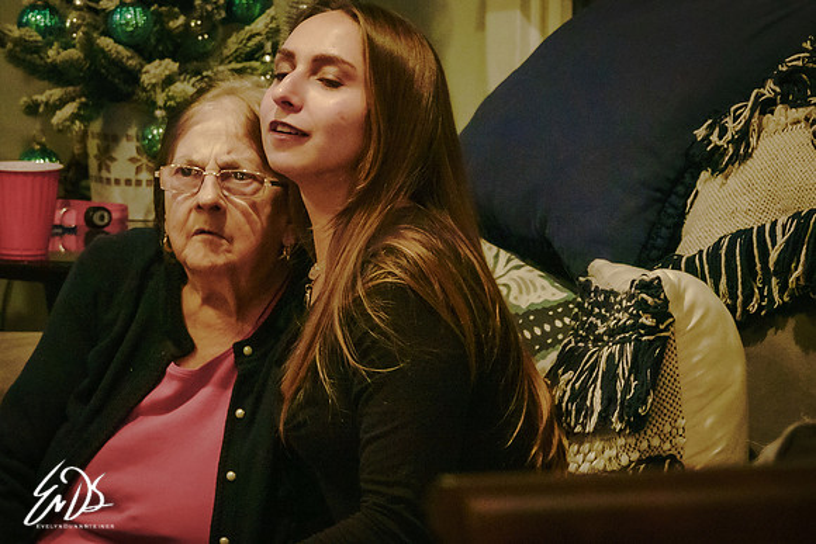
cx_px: 368
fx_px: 4271
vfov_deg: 7.3
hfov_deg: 10.9
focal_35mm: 188
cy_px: 247
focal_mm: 62.39
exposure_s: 1/125
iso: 5000
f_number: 4
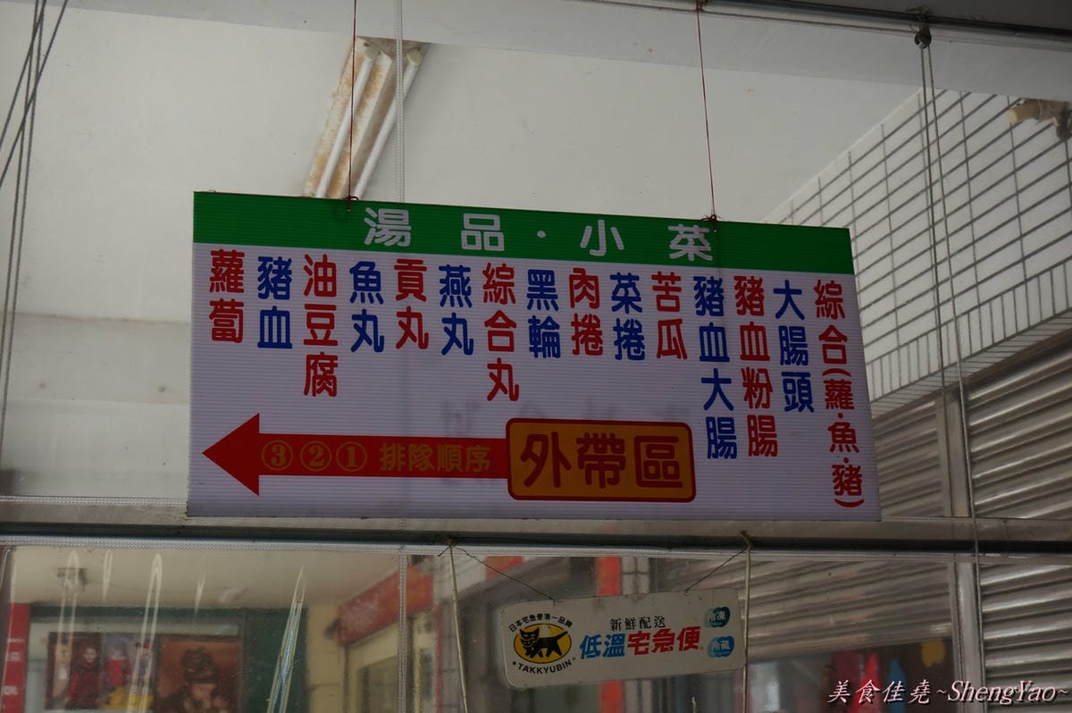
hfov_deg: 36.9
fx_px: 1607
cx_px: 536
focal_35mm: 54
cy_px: 356
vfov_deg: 25.0
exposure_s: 1/60
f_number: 5.6
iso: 100
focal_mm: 36
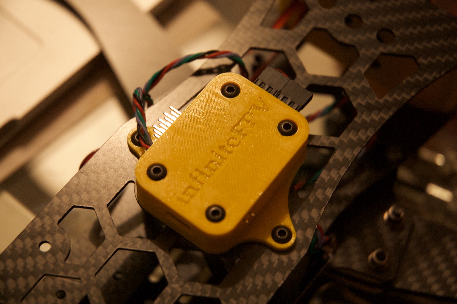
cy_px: 152
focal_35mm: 105
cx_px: 228
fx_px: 1332
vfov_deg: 13.0
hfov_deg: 19.5
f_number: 4.5
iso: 800
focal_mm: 70
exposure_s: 1/40
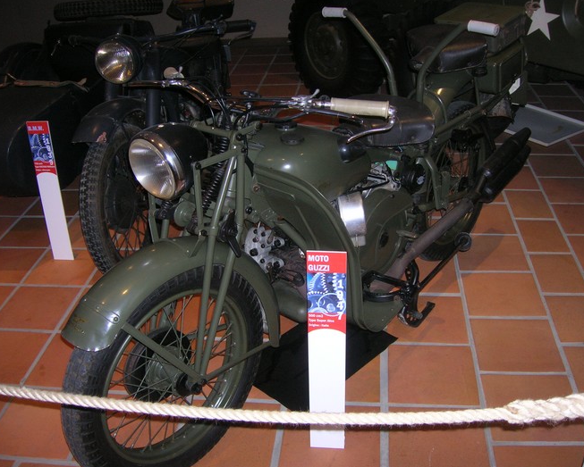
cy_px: 232
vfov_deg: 41.2
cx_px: 305
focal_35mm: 36
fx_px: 623
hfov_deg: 50.2
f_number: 2.9
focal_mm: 5.7
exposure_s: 1/60.1
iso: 100
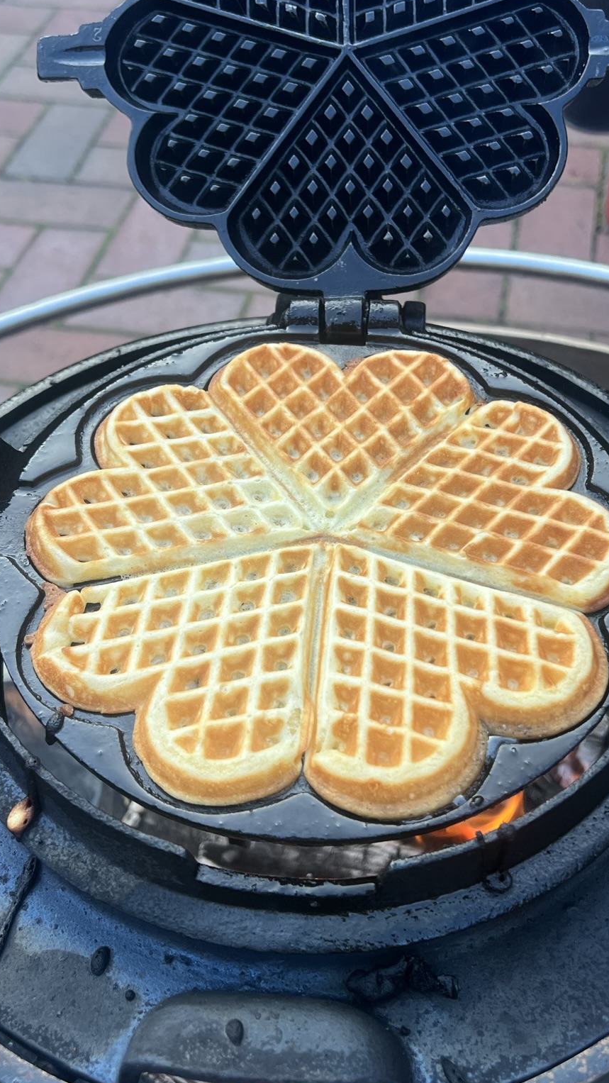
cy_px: 514
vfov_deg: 52.8
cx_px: 352
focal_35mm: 38
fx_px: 1091
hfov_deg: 31.1
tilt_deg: -47.9
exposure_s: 1/121
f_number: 1.5
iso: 40
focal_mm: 5.7
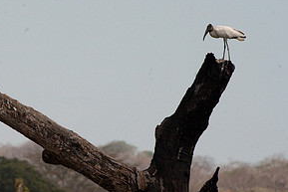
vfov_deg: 1.4
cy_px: 108
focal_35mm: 1003
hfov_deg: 2.1
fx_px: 8028
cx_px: 70
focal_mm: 500
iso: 1600
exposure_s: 1/4000
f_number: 11
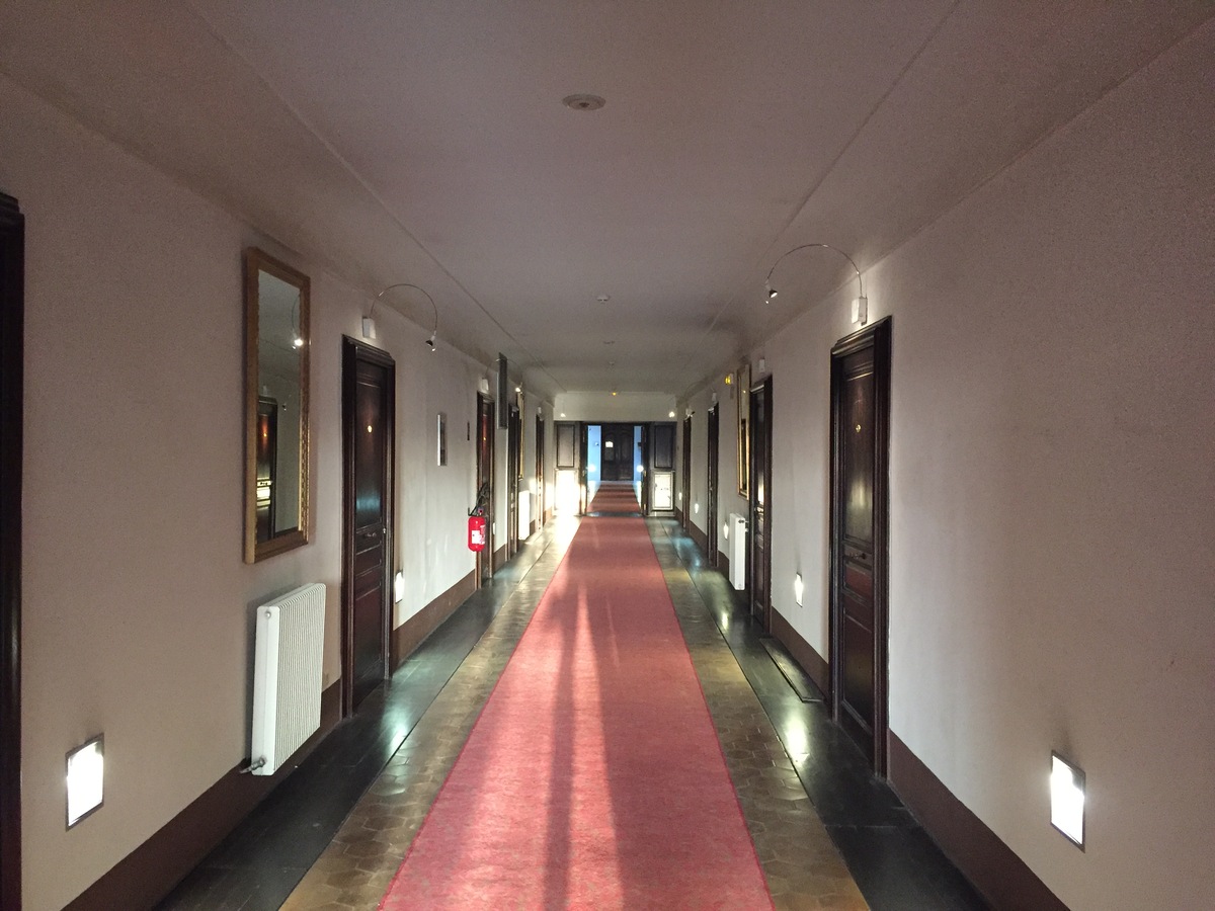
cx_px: 608
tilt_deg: +0.0
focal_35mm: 29
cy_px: 456
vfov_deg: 48.2
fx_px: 1018
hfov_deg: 61.7
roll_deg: -1.1
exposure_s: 1/17
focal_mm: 4.15
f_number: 2.2
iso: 250
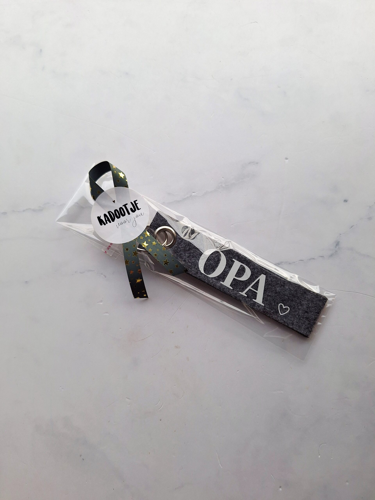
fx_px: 332
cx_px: 188
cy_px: 250
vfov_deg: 73.9
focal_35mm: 23
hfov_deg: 58.9
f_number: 1.8
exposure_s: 1/104
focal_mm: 5.54
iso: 40
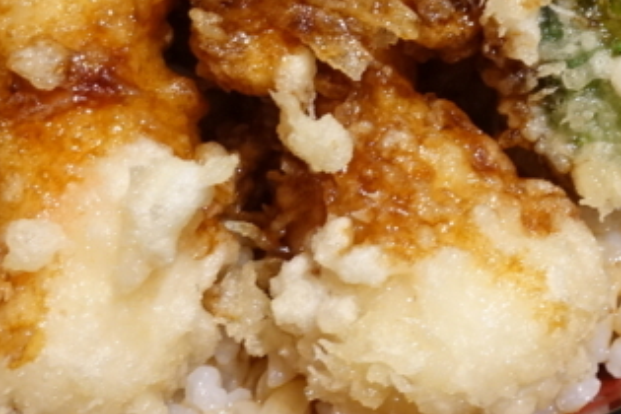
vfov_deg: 16.4
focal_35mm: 78
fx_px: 1345
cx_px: 461
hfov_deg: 25.7
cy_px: -149
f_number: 8
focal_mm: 8.8
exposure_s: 1/30
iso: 1000
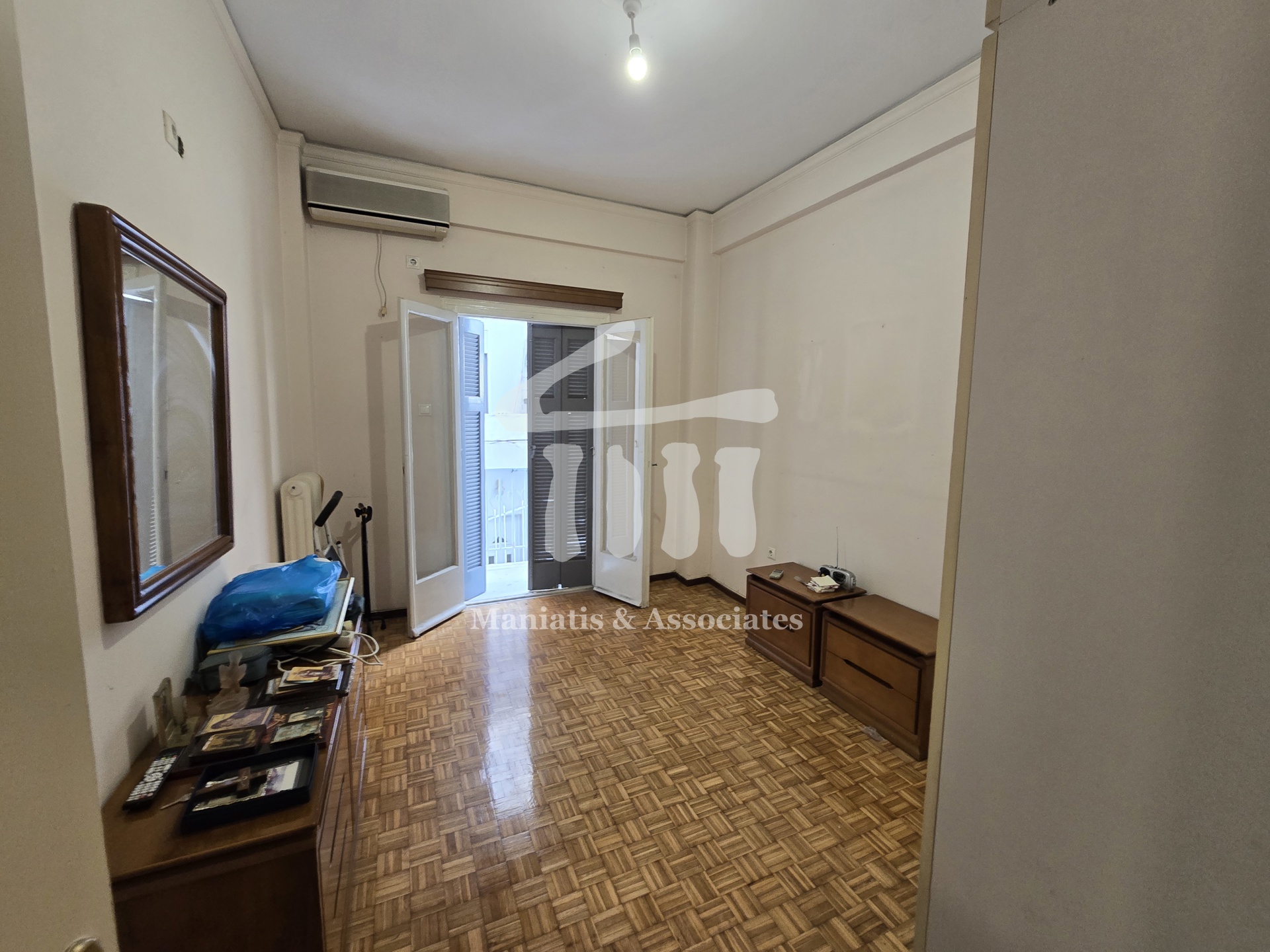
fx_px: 477
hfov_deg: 106.2
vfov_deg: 89.9
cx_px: 635
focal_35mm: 13
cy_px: 476
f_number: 2.2
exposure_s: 1/50
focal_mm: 2.2
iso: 160
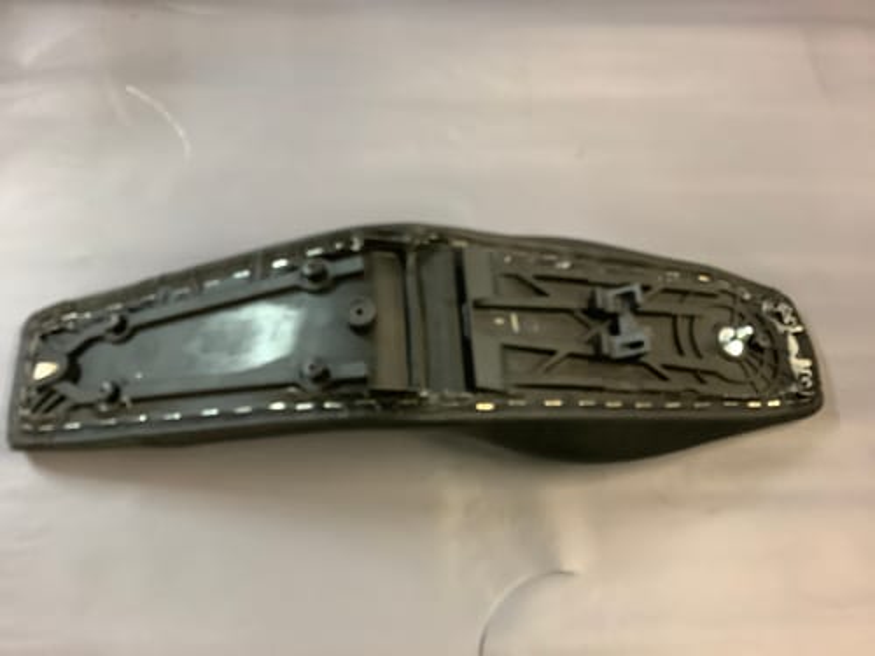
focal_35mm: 31
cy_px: 328
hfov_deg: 58.4
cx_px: 438
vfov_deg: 45.4
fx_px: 784
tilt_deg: -65.4
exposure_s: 1/25
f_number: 2.4
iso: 400
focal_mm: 3.3
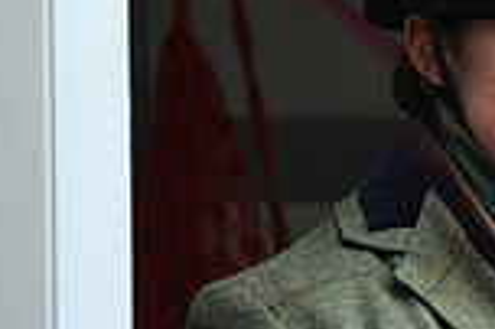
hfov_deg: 3.2
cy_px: -107
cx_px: 870
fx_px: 8914
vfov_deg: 2.1
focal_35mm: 649
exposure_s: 1/1250
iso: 3200
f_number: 3.5
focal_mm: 170
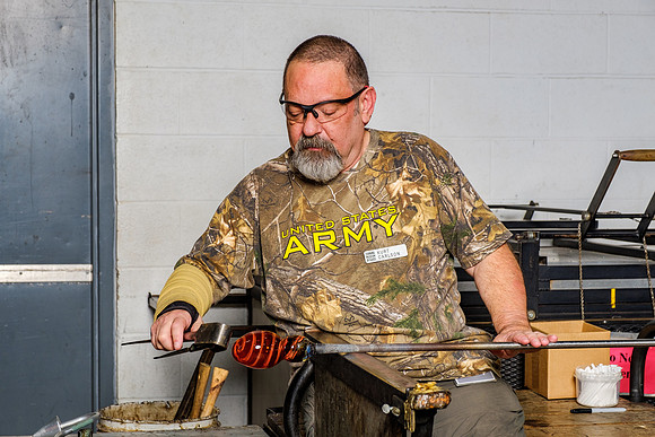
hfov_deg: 25.2
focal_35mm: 80
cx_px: 314
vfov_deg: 17.0
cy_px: 226
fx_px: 1462
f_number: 5.6
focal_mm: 51.6
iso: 200
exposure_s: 1/125
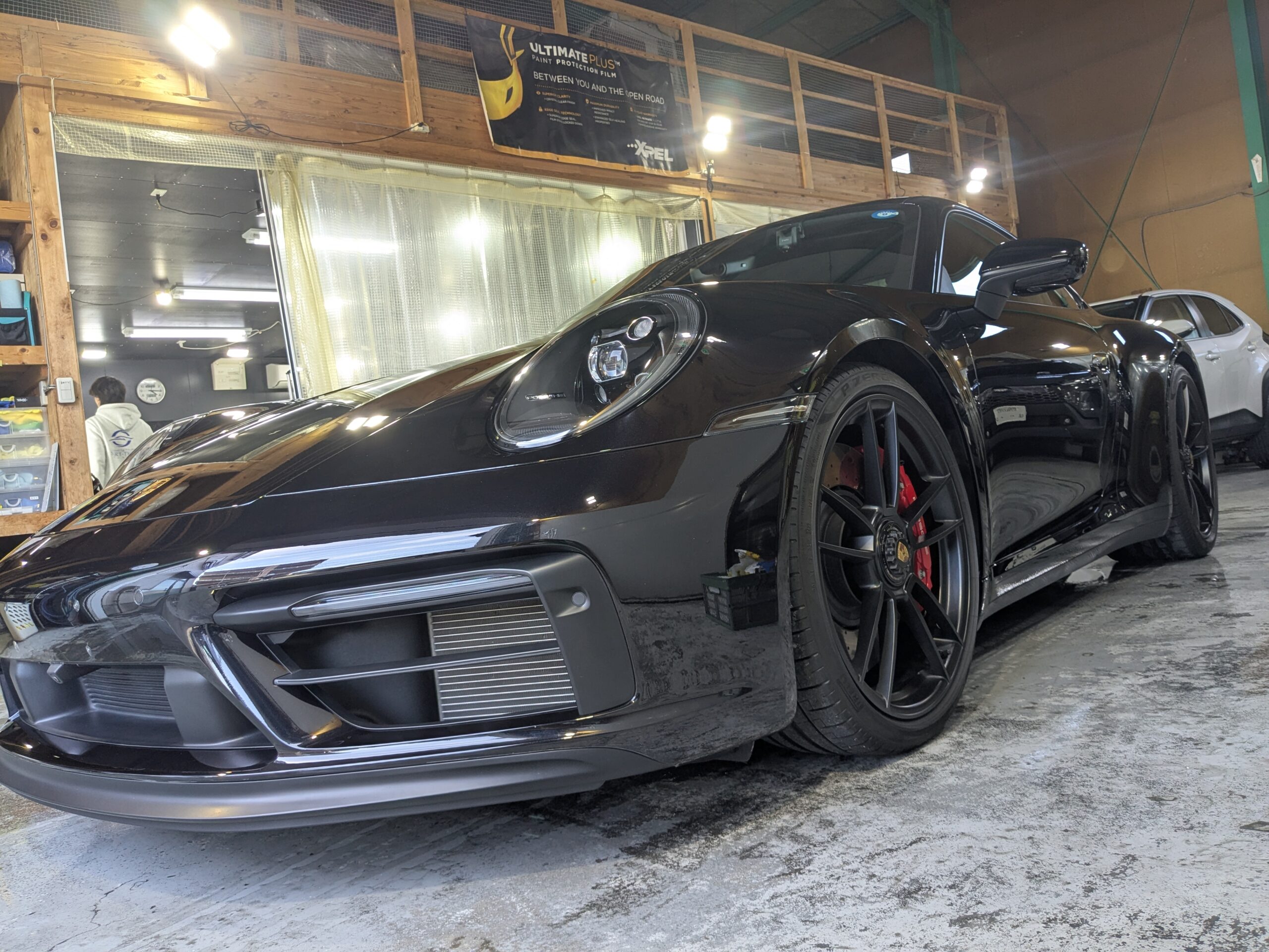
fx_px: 990
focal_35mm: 27
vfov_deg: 51.4
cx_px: 634
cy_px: 476
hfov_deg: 65.3
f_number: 1.73
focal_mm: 4.38
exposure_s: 1/60
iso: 60
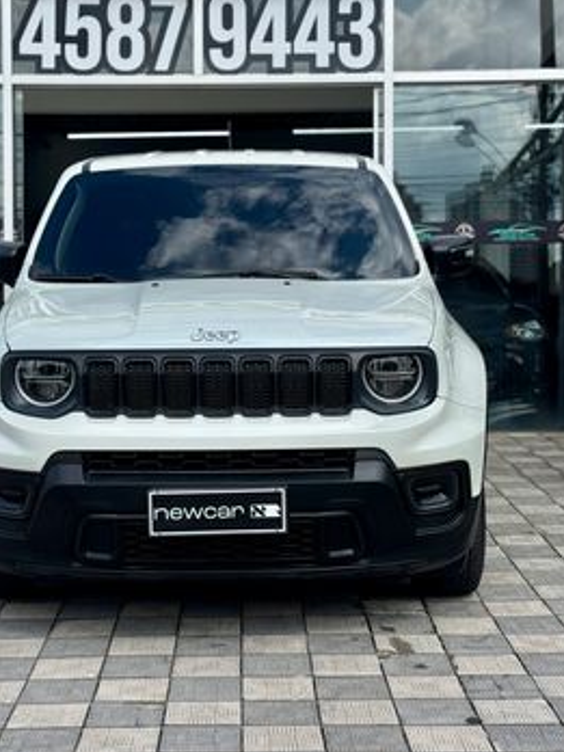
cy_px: 374
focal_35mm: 65
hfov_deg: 22.6
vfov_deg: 29.8
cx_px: 227
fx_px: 1412
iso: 64
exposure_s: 1/4608
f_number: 1.78
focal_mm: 6.76
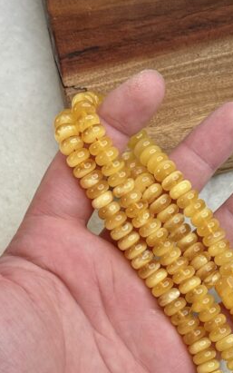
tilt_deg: -63.4
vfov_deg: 20.5
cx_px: 226
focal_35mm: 99
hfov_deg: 13.1
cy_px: 344
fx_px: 1005
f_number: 1.78
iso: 64
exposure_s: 1/278
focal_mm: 6.76
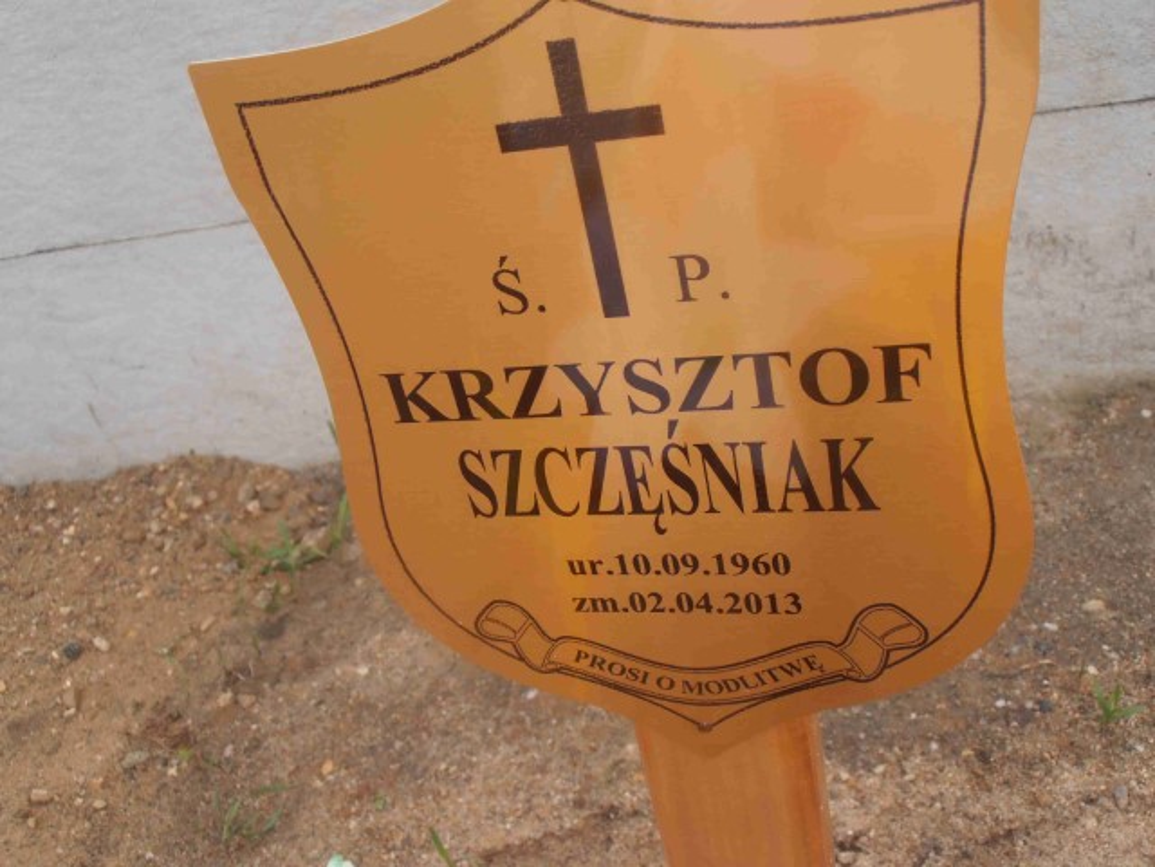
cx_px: 578
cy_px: 434
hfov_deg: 50.1
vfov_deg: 38.7
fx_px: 1235
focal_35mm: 37
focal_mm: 6.61
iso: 80
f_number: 3.9
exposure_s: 1/160
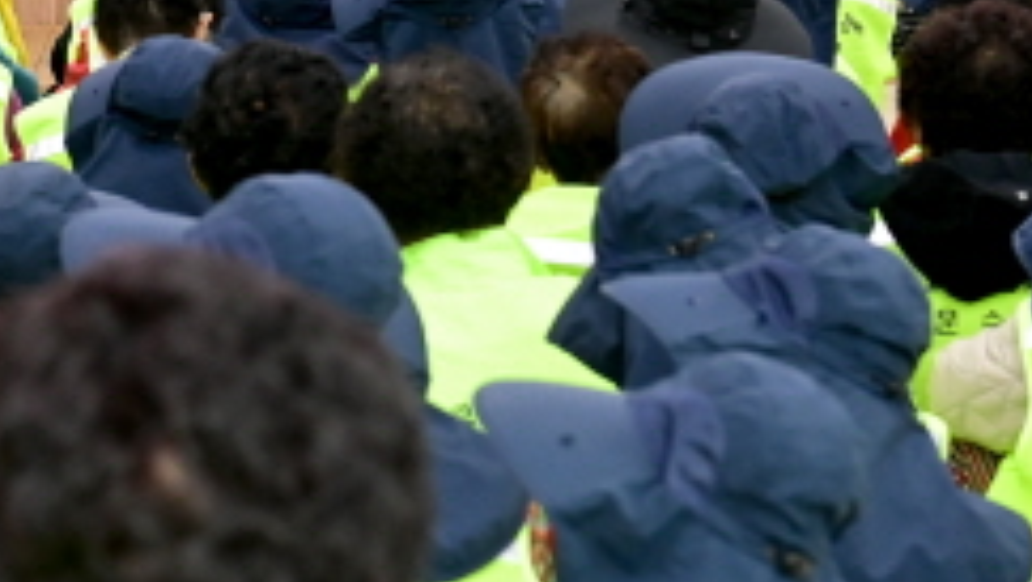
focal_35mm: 181
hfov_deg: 11.9
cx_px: 429
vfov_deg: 6.7
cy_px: -115
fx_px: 4956
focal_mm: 70
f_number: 5.6
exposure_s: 1/160
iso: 3200
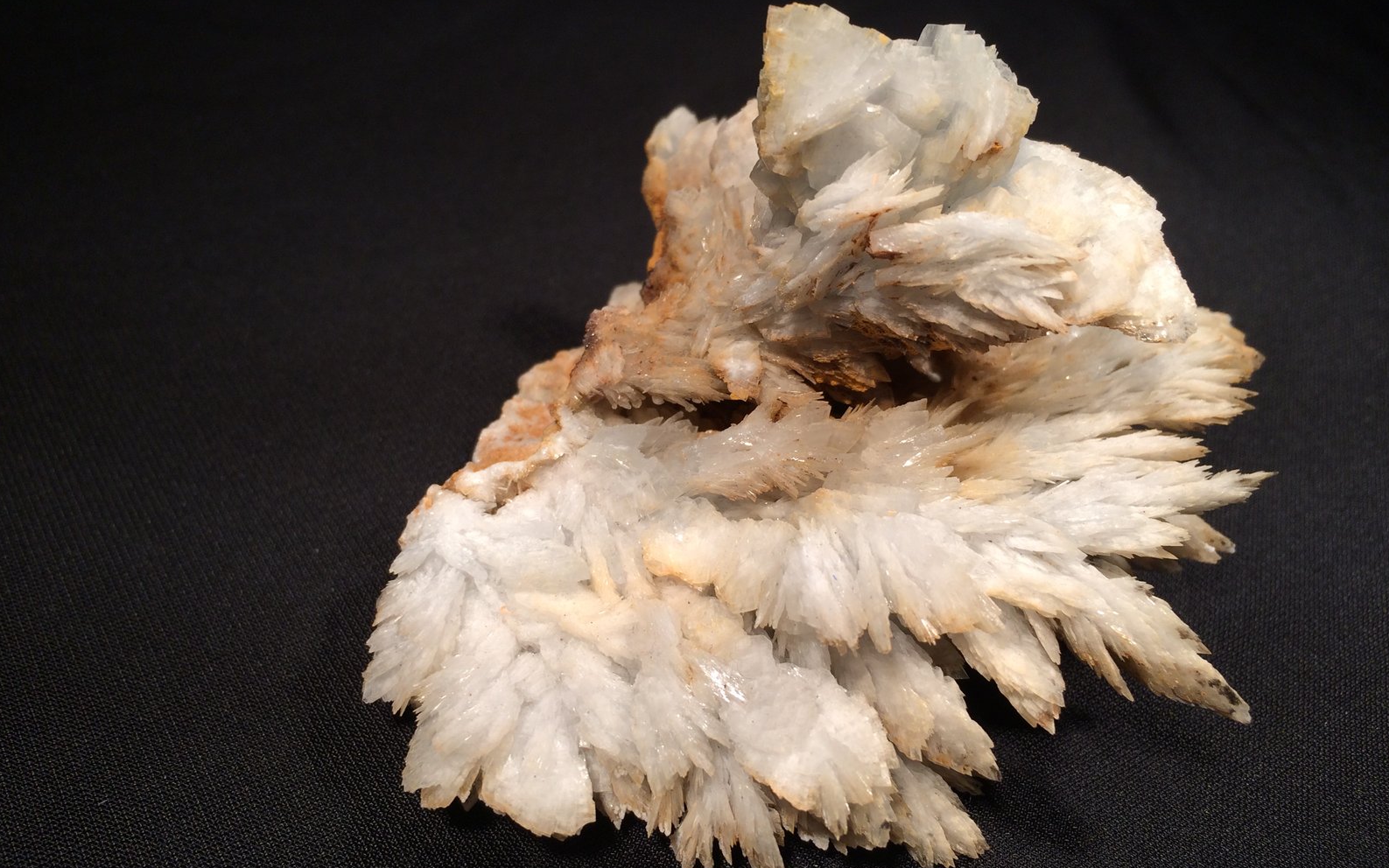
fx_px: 1174
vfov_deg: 40.6
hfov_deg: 61.2
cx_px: 697
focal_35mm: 31
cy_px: 446
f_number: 2.2
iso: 32
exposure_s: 1/193
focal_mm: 4.15
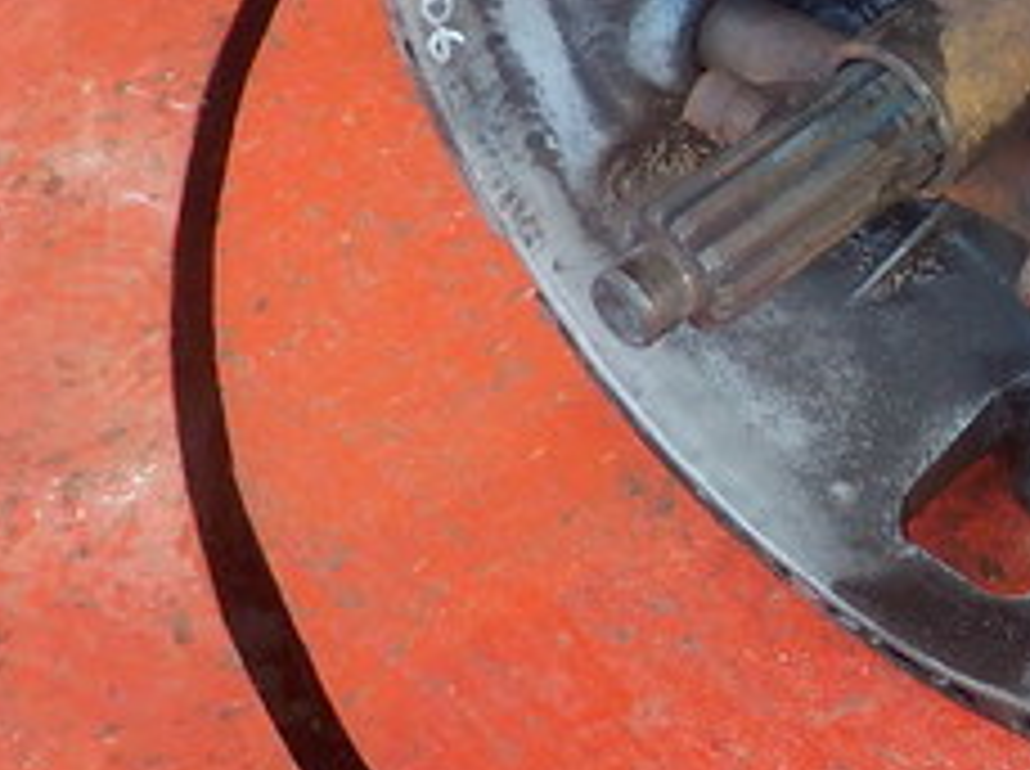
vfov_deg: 17.0
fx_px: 2495
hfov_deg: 21.1
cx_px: 1349
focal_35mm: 84
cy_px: -77
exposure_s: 1/30
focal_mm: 4.1
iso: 220
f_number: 3.3
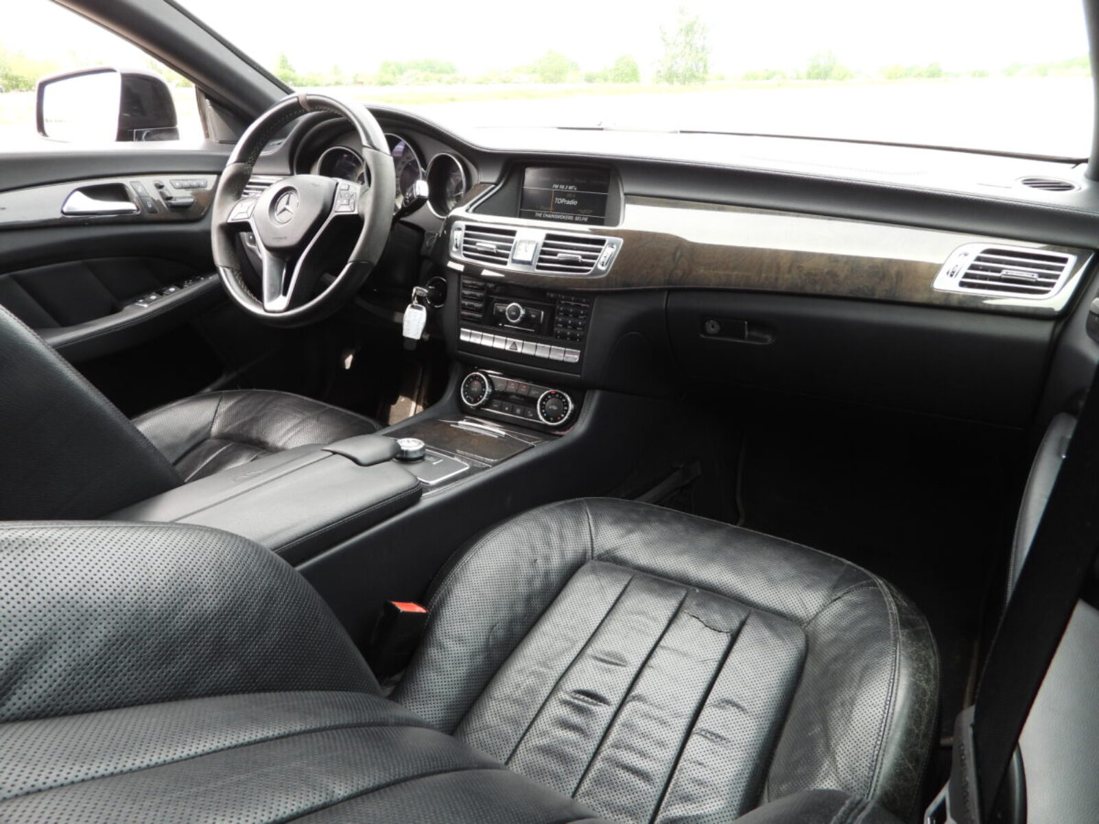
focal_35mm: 24
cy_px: 412
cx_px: 550
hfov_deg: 71.6
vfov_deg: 56.8
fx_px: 762
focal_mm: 4.3
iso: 100
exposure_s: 1/80
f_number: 2.8
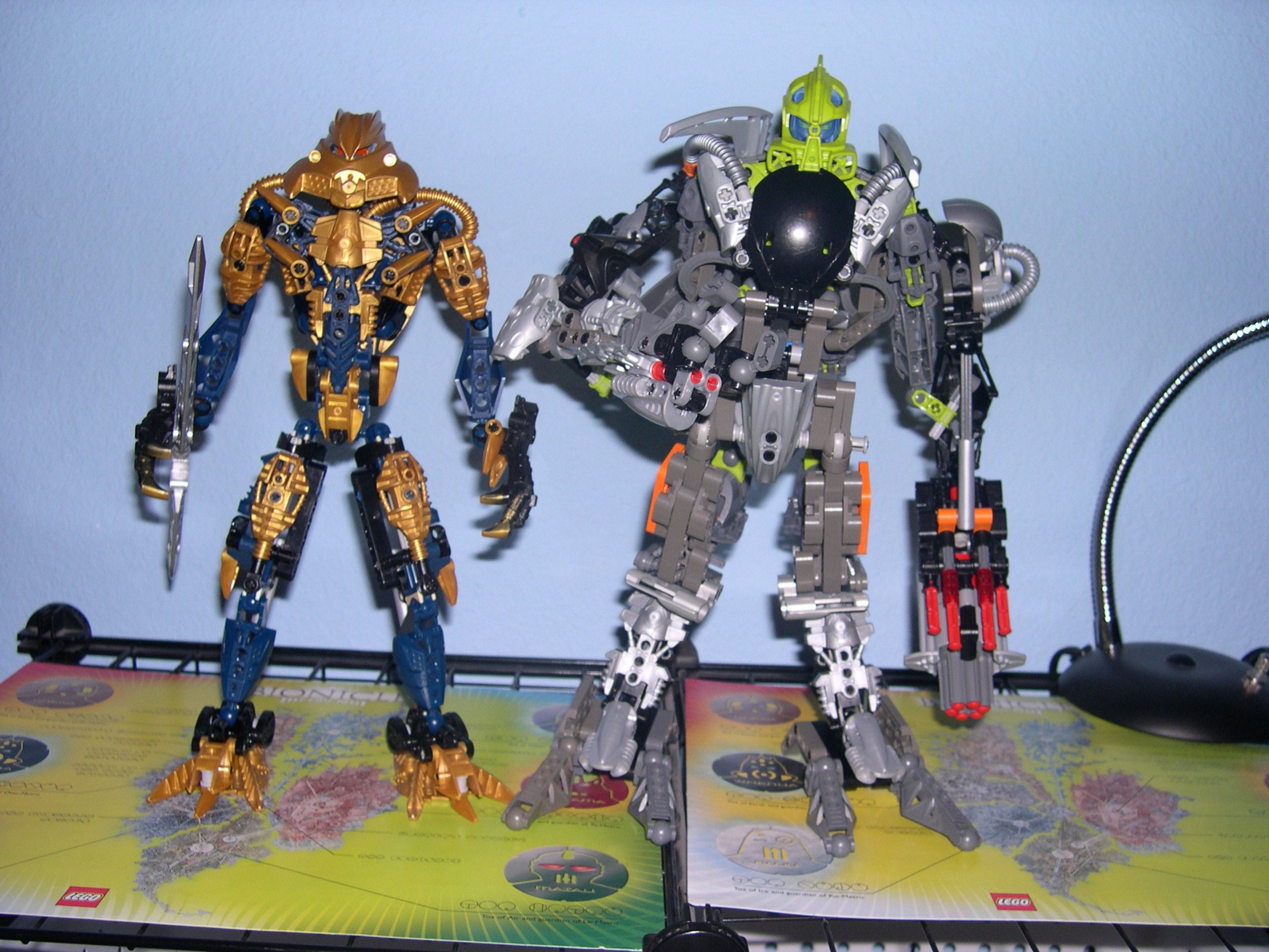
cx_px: 634
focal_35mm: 38
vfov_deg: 37.7
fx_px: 1393
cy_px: 476
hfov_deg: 49.0
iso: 100
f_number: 2.8
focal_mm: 8
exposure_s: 1/60
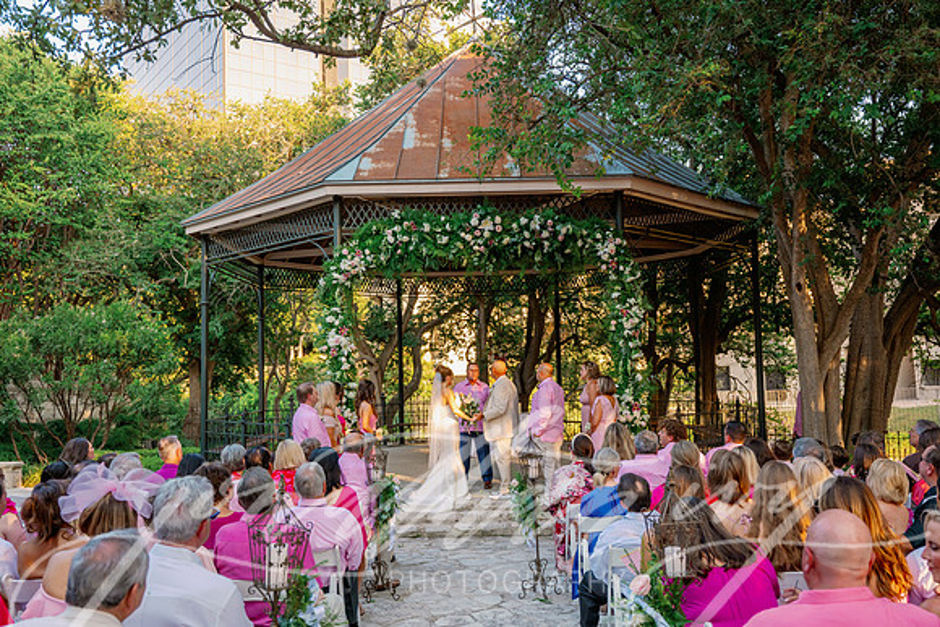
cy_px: 314
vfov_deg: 40.6
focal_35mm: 32
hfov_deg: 58.0
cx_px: 470
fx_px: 849
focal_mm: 32.5
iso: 500
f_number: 3.5
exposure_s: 1/400
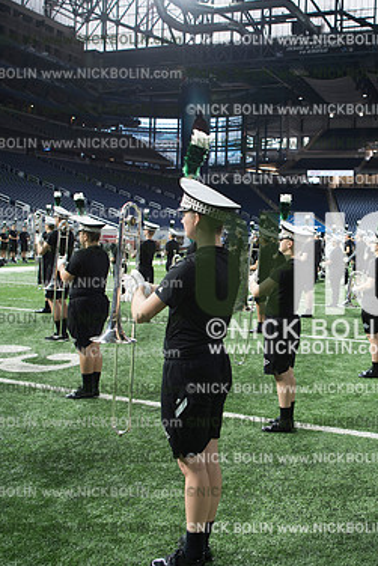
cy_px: 284
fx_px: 582
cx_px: 301
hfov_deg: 34.9
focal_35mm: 37
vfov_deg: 51.9
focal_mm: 24
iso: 720
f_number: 3.2
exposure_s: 1/200
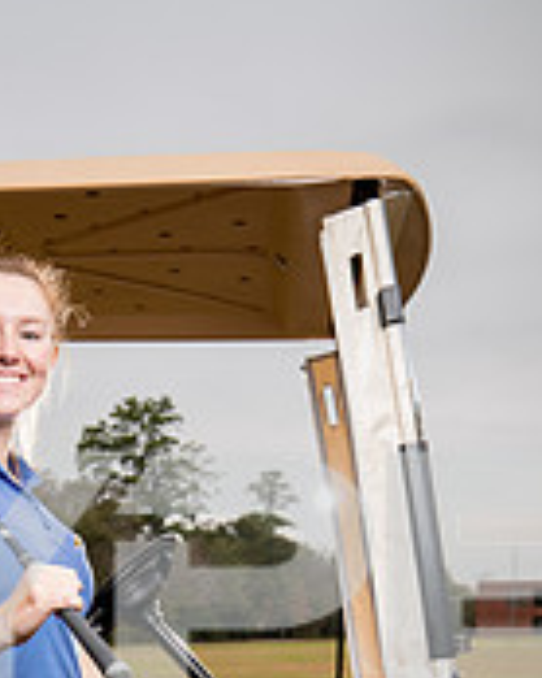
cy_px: 849
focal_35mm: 63
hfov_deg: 23.7
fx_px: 1264
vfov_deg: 26.2
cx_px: 78
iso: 200
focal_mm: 26
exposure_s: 1/250
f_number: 4.5
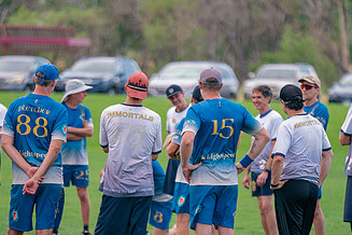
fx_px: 3471
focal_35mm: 355
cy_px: 155
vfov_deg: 3.9
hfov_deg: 5.8
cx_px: 175
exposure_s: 1/3200
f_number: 2.8
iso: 500
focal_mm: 200
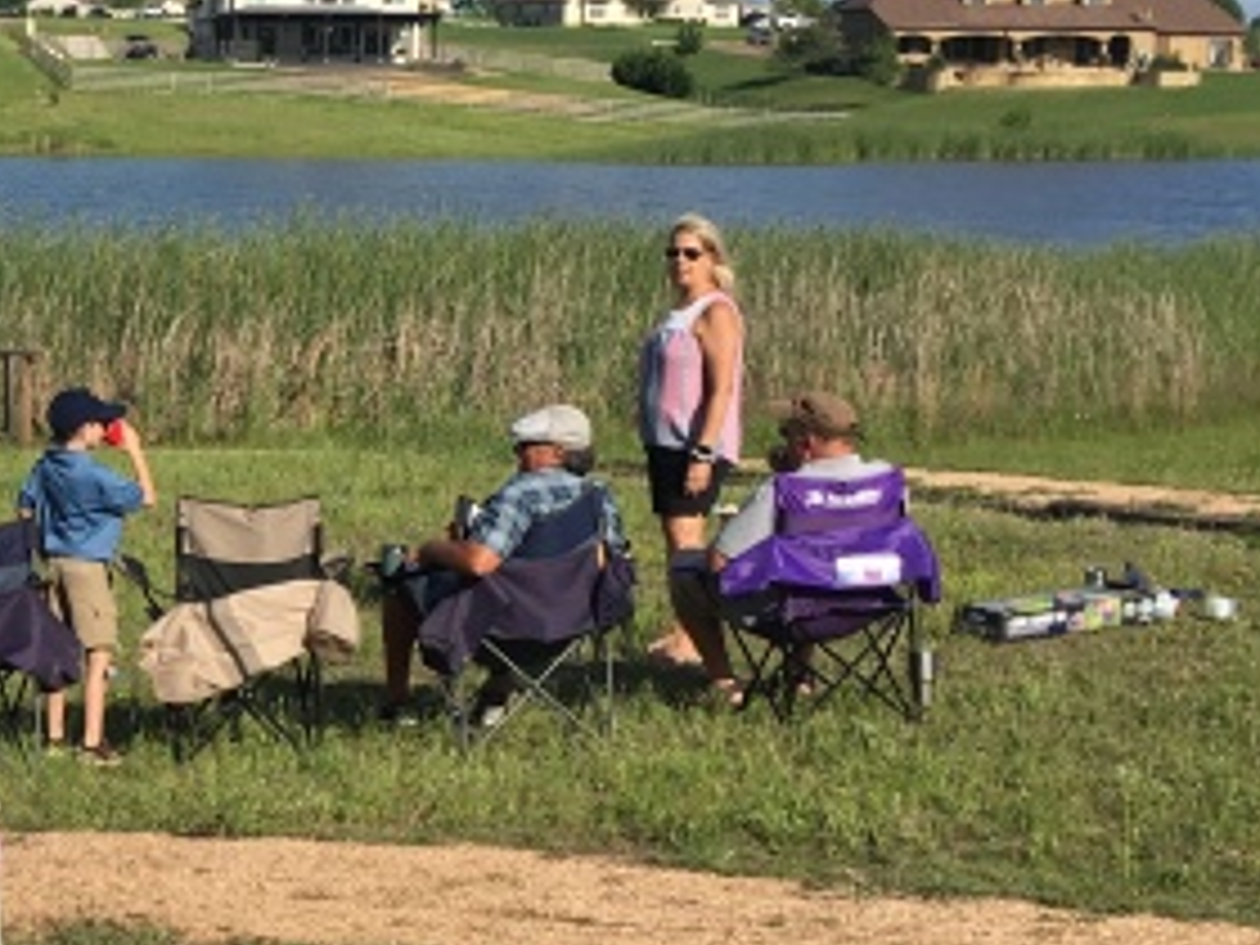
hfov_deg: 22.1
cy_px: 554
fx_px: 3021
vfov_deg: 17.8
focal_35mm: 83
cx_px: -184
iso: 25
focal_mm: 4.15
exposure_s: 1/1672
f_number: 2.2
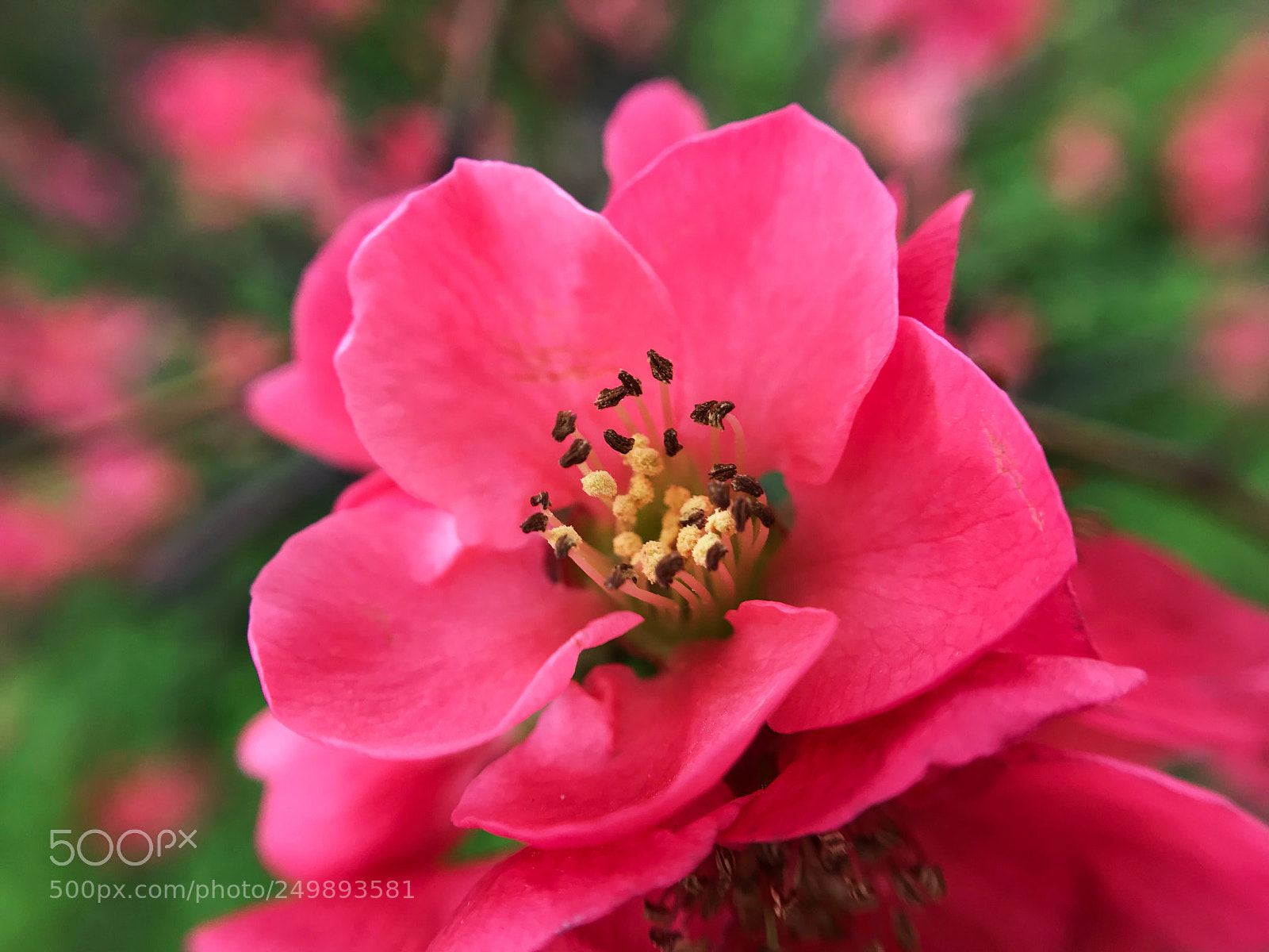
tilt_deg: -44.3
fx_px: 1026
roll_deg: -13.8
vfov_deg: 49.7
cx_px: 634
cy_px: 476
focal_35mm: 28
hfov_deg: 63.4
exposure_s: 1/100
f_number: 1.8
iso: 25
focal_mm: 3.99
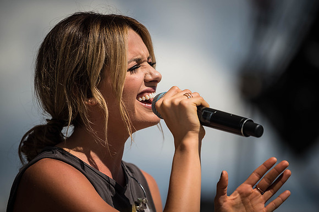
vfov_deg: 6.0
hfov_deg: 9.1
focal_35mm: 227
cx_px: 160
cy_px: 92
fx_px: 2011
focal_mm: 200
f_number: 2.8
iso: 200
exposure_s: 1/8000
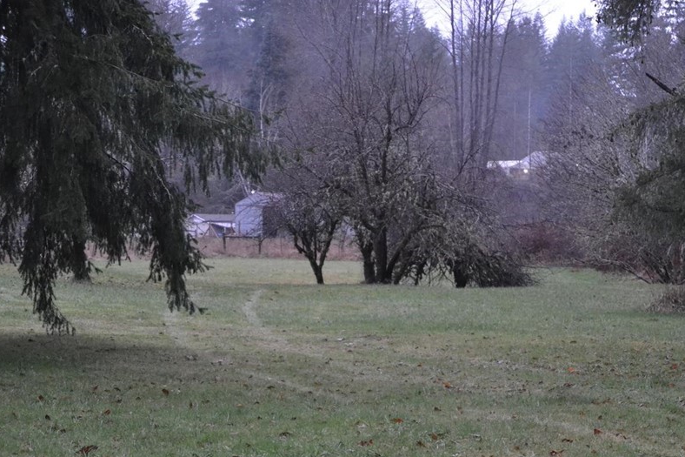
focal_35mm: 114
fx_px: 2163
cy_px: 259
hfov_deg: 18.0
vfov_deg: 12.0
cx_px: 394
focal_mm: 55
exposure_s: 1/60
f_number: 5.6
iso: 2800
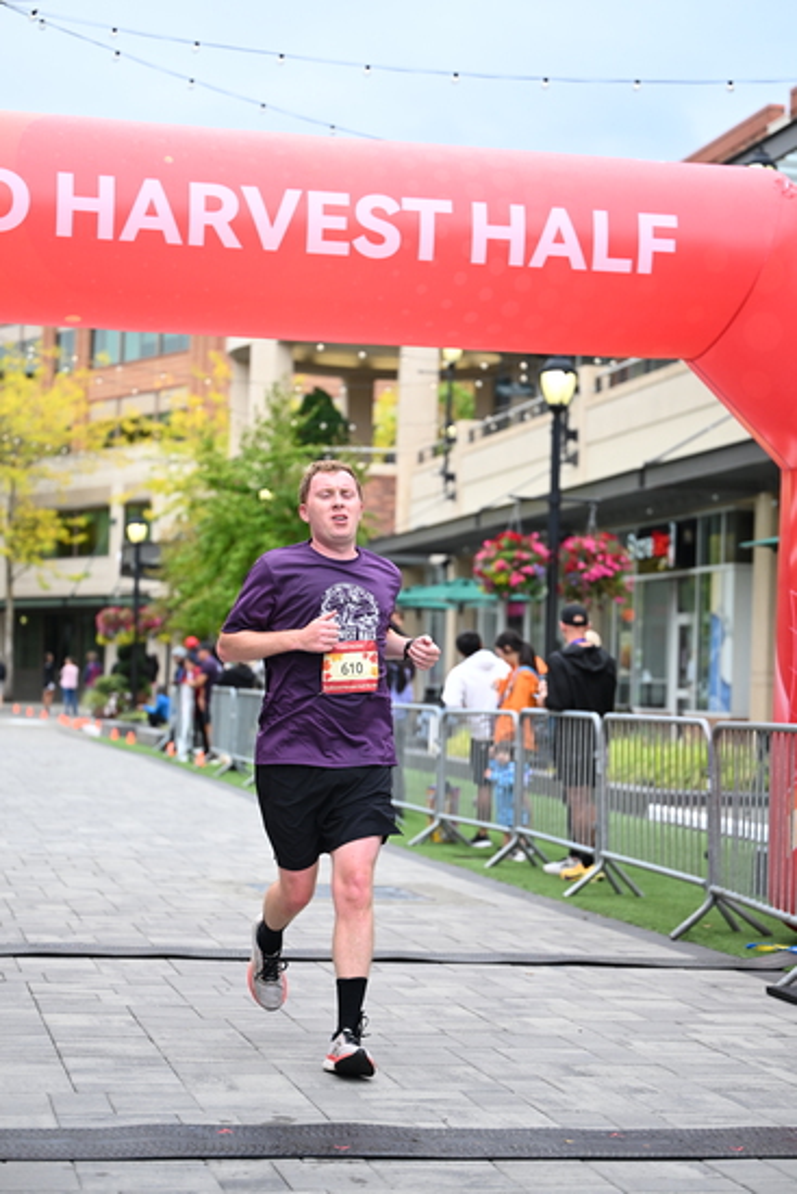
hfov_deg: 19.5
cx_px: 398
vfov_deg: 28.8
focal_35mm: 70
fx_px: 2323
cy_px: 597
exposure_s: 1/2000
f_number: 2.8
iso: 800
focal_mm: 70
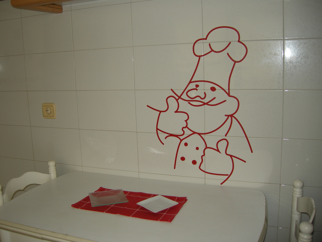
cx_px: 161
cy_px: 121
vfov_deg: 40.7
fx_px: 326
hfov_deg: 52.6
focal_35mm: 35
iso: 64
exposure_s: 1/61
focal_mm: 7.5
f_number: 2.7
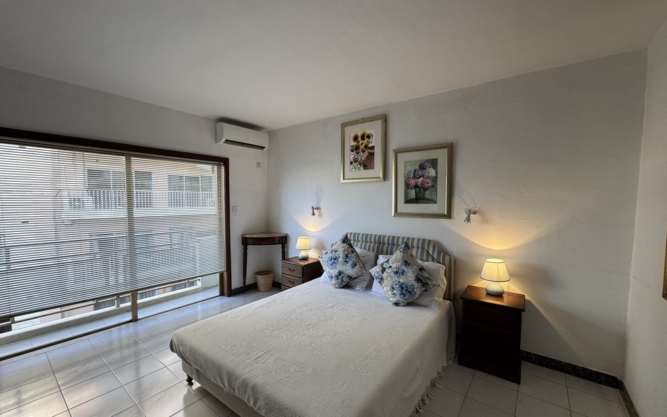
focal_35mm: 15
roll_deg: -1.3
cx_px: 334
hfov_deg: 101.5
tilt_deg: -2.8
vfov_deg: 74.7
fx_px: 273
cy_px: 217
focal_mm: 2.22
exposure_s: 1/100
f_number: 2.2
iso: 125
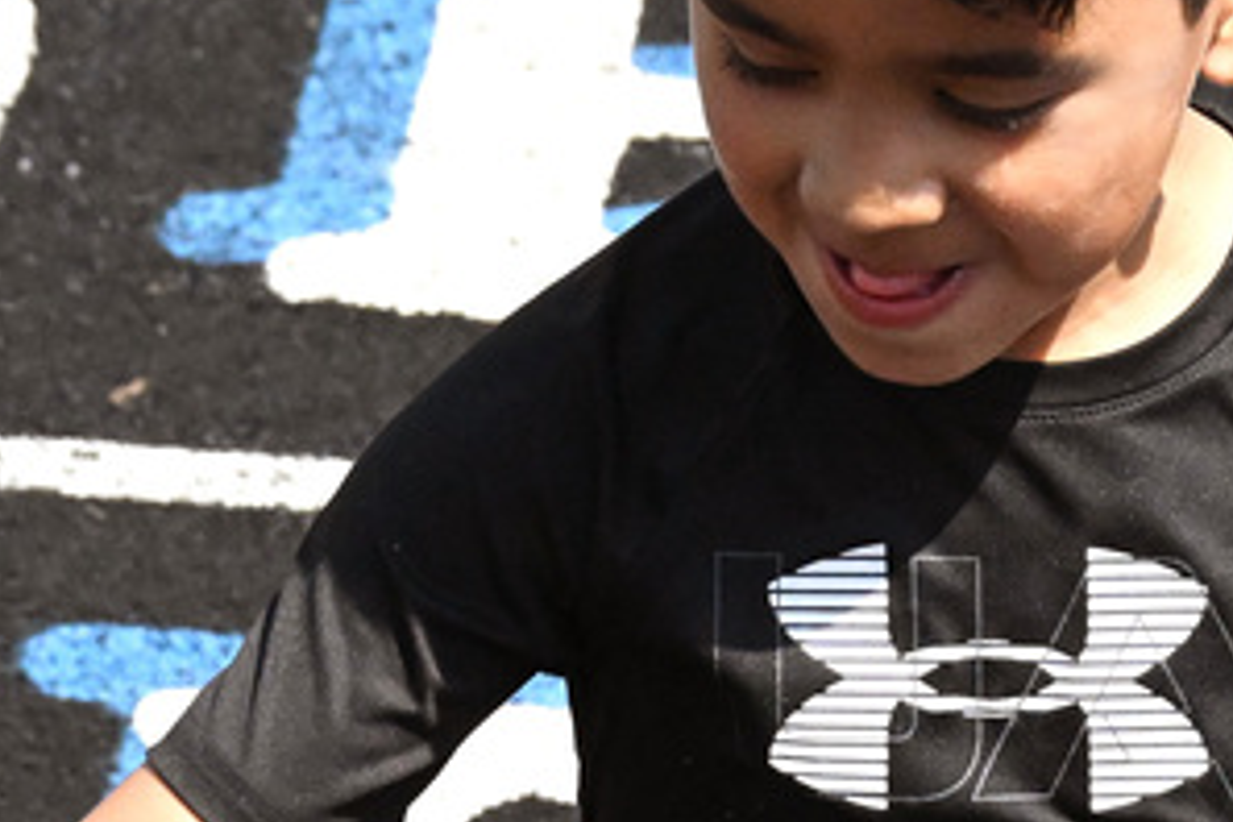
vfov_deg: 3.8
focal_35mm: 365
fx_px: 12500
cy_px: 1187
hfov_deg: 5.6
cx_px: 897
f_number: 7.1
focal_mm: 71
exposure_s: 1/8000
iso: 4000
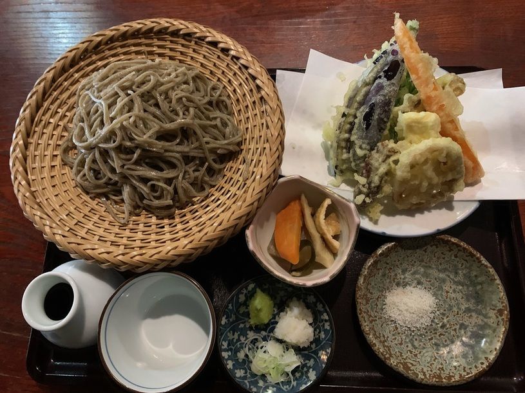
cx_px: 262
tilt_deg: -72.6
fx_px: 394
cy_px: 196
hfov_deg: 67.3
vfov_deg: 53.1
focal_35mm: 26
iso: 800
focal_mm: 4.25
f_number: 1.8
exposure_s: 1/30
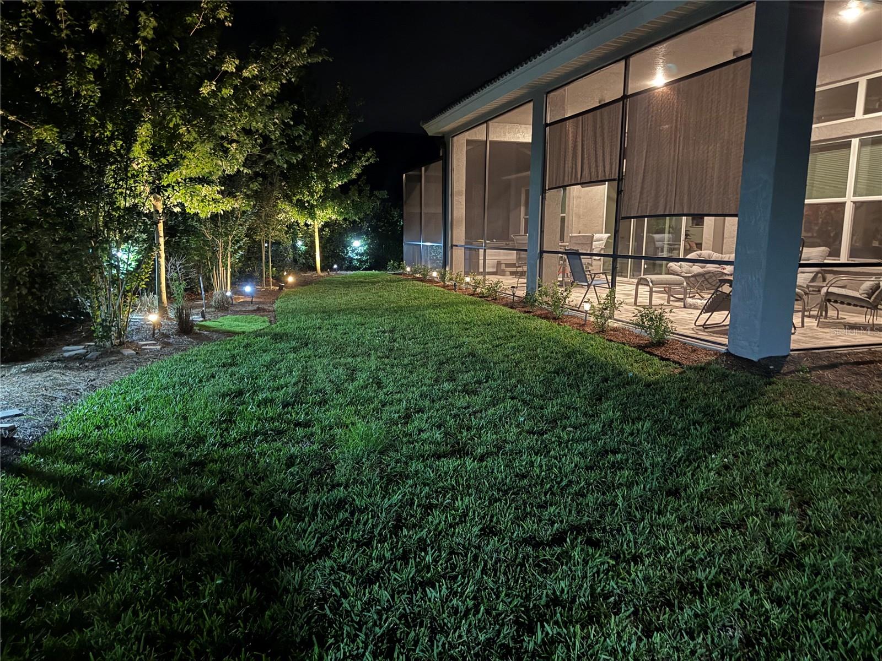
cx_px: 441
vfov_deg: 56.8
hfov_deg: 71.6
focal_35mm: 24
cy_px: 330
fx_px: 612
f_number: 1.78
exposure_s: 1/9
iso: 1250
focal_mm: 6.76
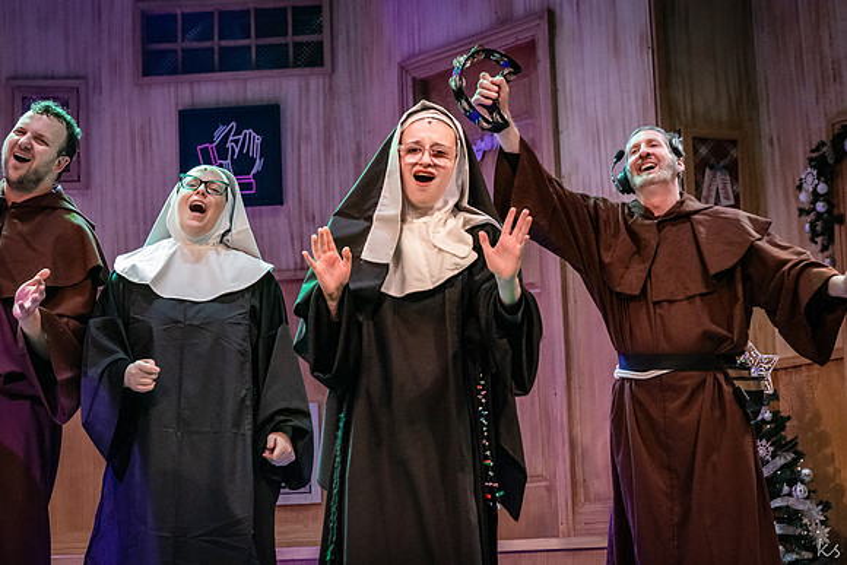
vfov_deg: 16.4
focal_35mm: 83
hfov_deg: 24.4
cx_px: 426
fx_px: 1958
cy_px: 283
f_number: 4.5
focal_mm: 55
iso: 8000
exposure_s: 1/500
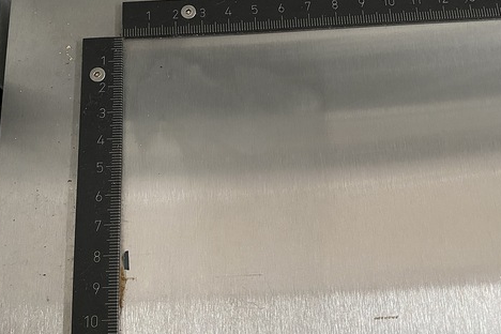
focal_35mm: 37
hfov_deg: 51.8
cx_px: 224
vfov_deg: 35.8
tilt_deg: -73.9
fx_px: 515
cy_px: 136
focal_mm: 4.25
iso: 320
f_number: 1.8
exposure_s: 1/60
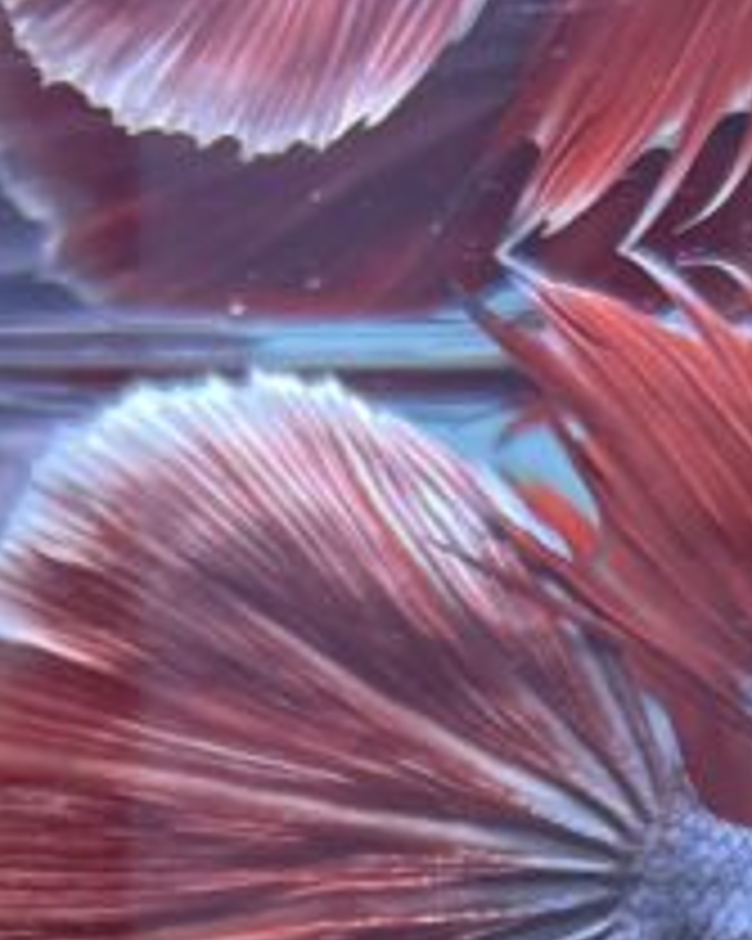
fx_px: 2701
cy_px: 1358
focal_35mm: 97
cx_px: 626
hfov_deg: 15.7
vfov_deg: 17.9
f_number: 1.6
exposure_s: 1/50
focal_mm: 4.2
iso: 250
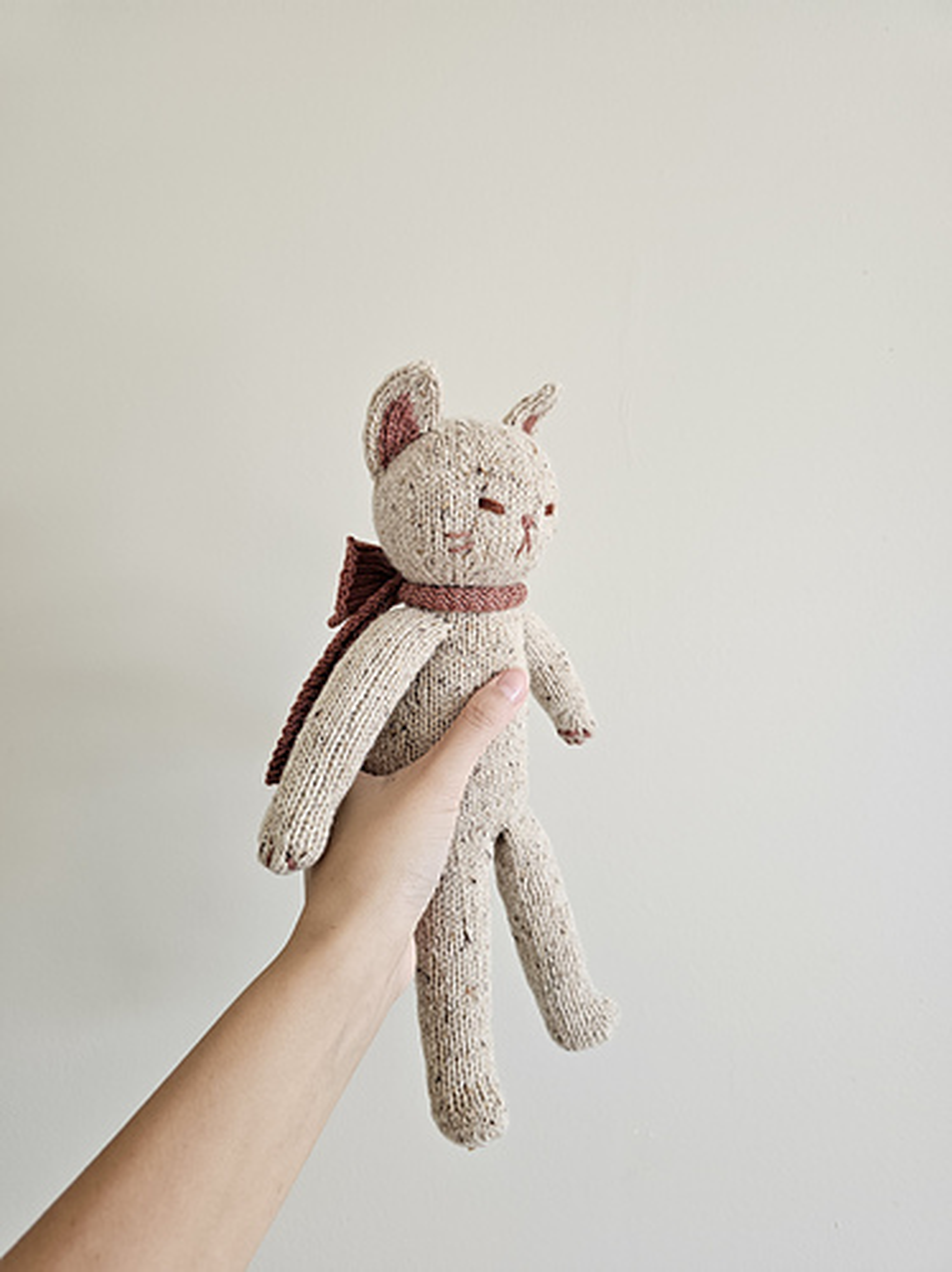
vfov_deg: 74.0
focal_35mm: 23
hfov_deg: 58.8
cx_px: 476
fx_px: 845
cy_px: 636
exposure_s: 1/190
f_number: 1.7
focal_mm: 6.3
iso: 200
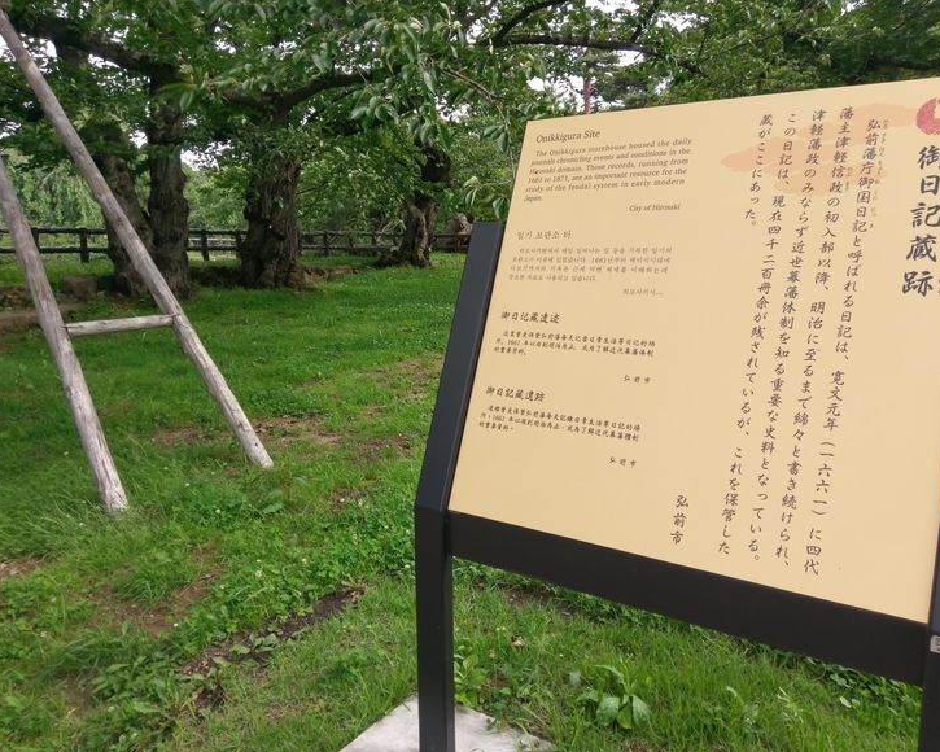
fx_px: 779
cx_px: 491
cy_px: 370
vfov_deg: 51.5
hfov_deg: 62.2
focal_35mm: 28
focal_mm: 4.58
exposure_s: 1/513
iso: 100
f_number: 1.8
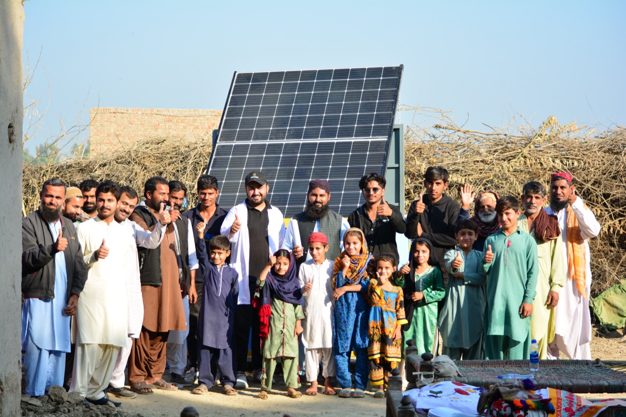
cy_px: 208
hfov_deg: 24.6
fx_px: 1434
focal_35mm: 82
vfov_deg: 16.5
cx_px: 313
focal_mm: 55
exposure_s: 1/320
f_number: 4.5
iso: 100
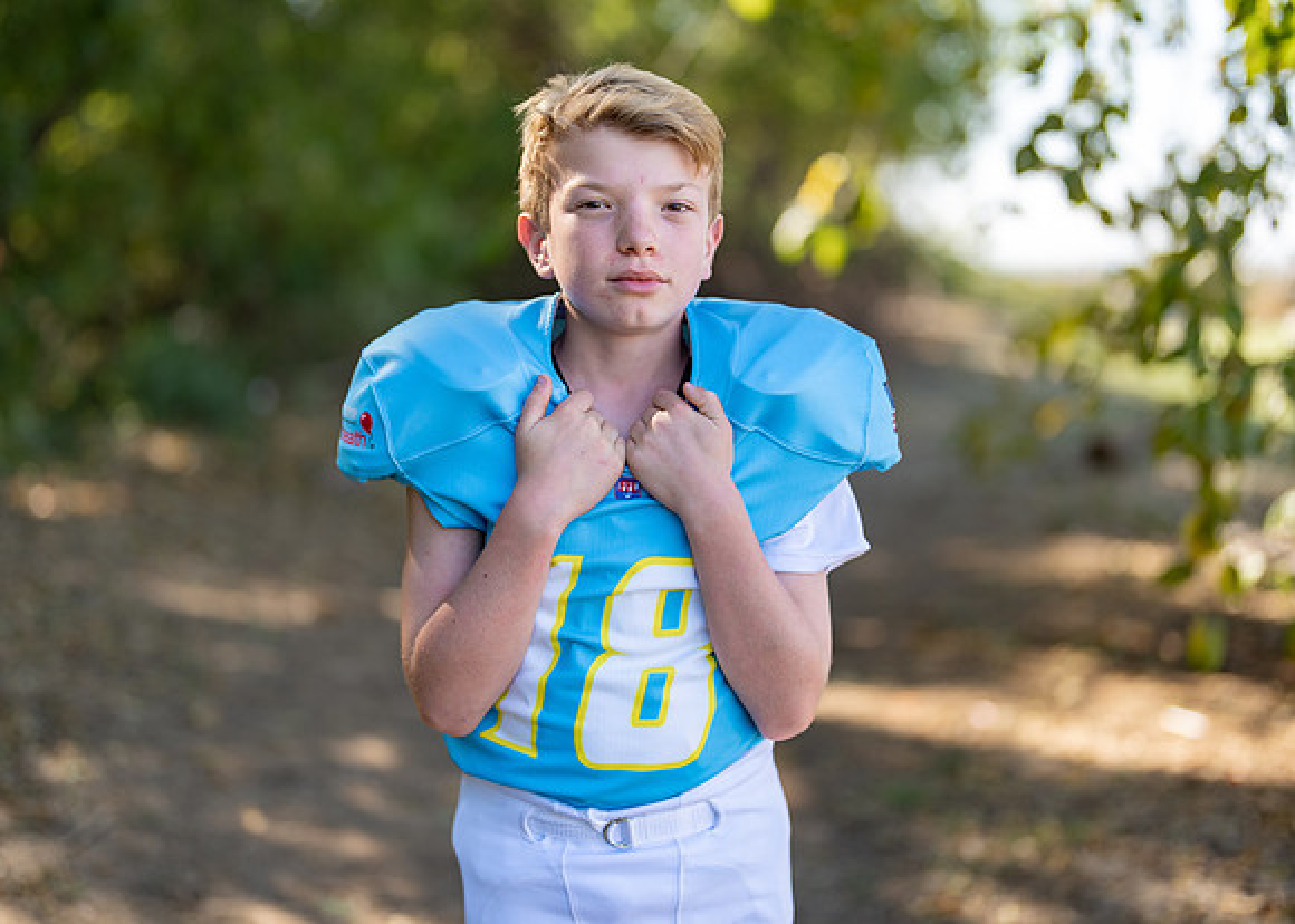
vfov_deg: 25.6
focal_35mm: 55
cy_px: 443
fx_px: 2036
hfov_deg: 35.3
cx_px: 637
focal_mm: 50
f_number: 1.2
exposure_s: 1/1600
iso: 100
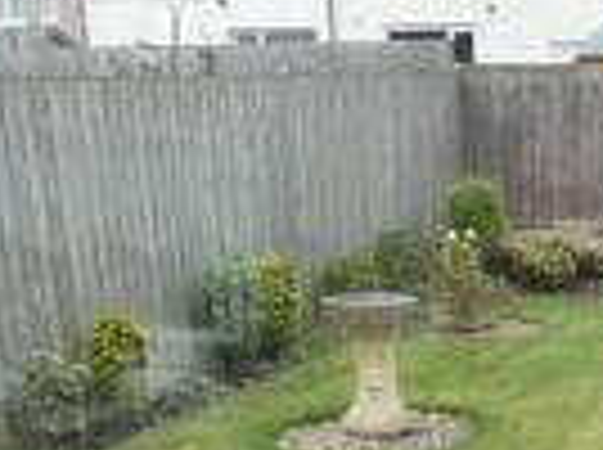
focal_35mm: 87
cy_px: 767
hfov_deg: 22.0
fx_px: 1513
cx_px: 542
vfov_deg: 15.0
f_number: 2.8
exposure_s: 1/125
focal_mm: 3.6
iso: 80
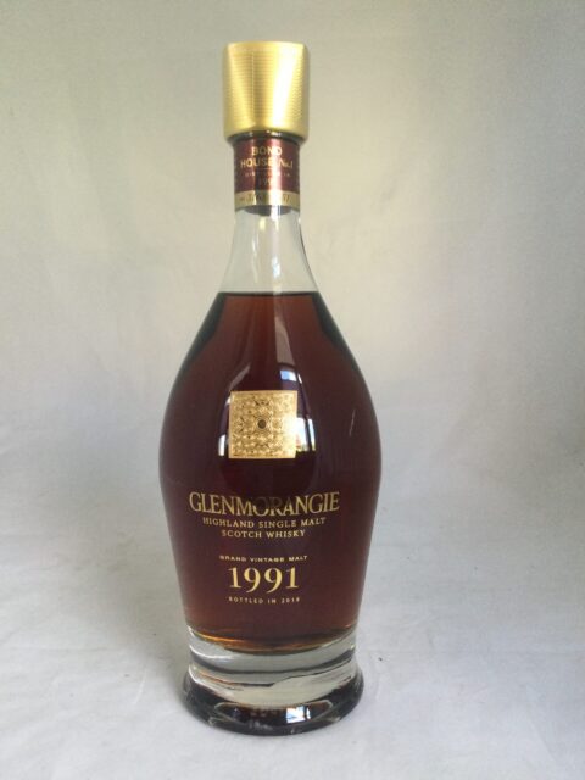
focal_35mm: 31
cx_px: 292
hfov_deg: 45.4
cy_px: 390
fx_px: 699
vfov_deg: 58.4
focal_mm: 3.3
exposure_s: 1/33
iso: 100
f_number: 2.4
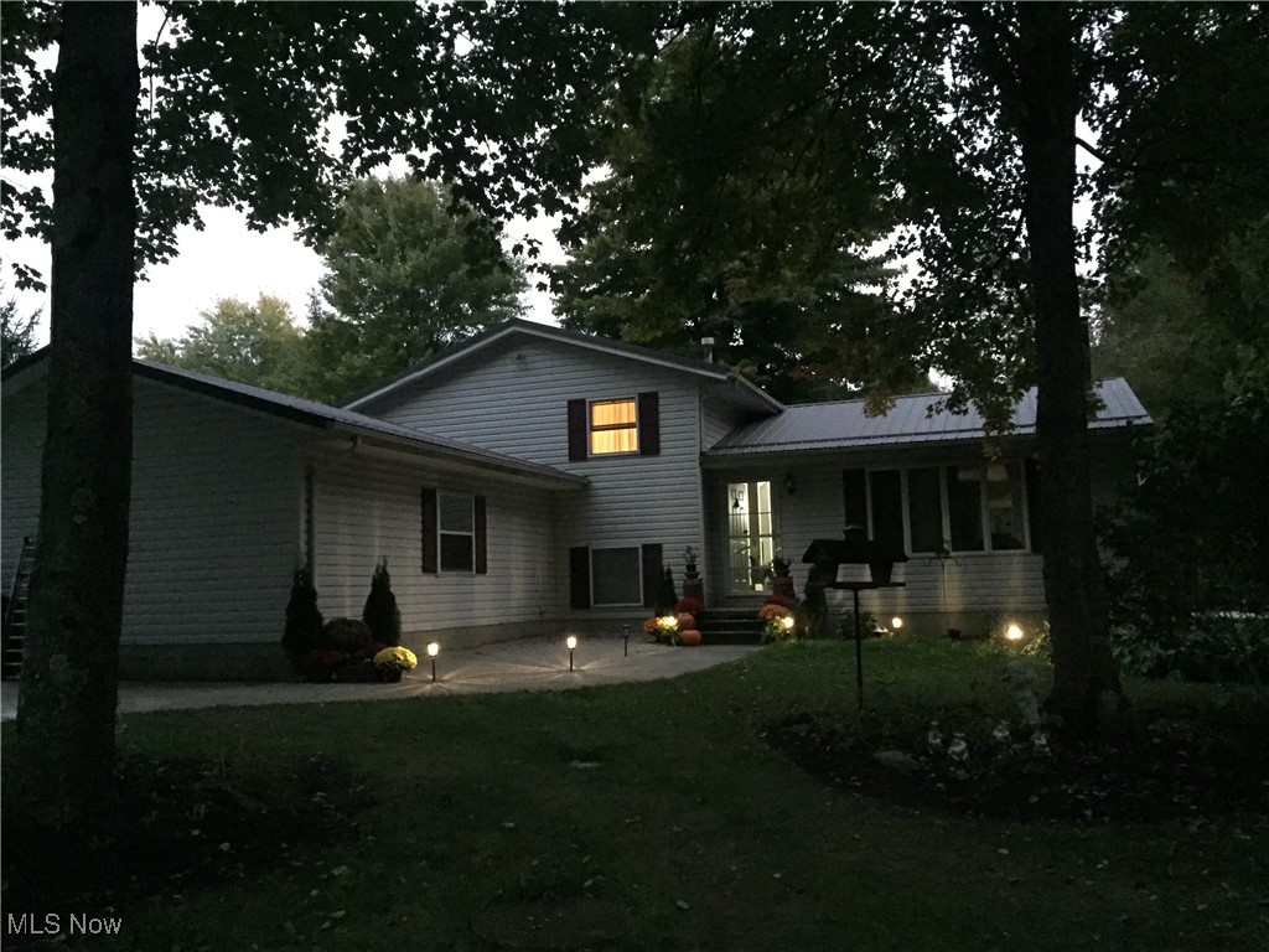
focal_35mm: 29
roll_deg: +1.7
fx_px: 1063
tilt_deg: +5.8
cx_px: 634
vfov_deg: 48.2
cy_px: 476
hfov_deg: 61.7
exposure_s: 1/15
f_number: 2.2
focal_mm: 4.15
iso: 2000
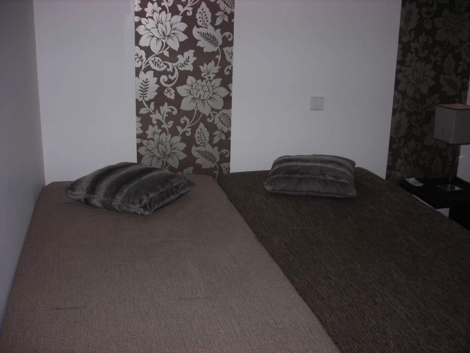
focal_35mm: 38
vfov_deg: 37.7
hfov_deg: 49.0
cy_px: 176
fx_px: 516
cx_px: 235
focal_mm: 6.3
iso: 50
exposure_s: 1/60.1
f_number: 3.2
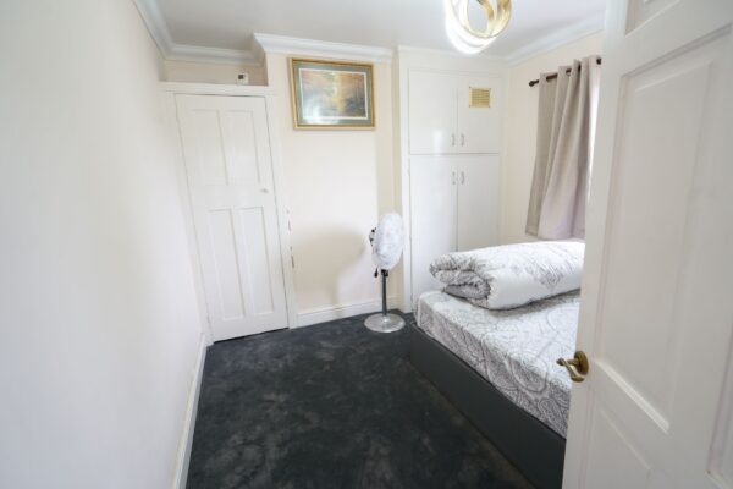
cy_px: 244
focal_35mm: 16
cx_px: 366
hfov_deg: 96.7
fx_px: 326
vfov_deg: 73.7
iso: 400
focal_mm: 16
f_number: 5
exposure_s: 1/25
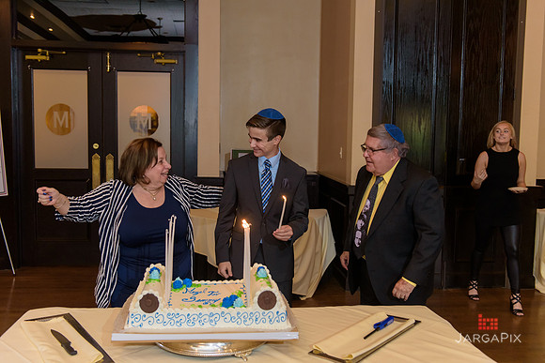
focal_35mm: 36
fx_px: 545
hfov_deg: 53.1
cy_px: 182
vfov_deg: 36.9
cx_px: 272
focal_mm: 36
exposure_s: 1/125
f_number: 3.2
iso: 1600
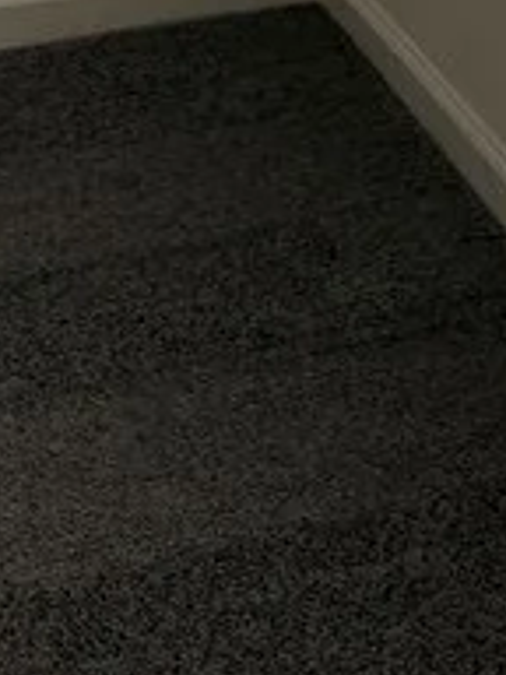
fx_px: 2709
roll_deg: -1.2
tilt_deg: -5.5
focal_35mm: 139
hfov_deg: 10.0
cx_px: 963
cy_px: -707
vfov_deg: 12.4
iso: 32
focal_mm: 5.96
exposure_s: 1/123
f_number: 1.6
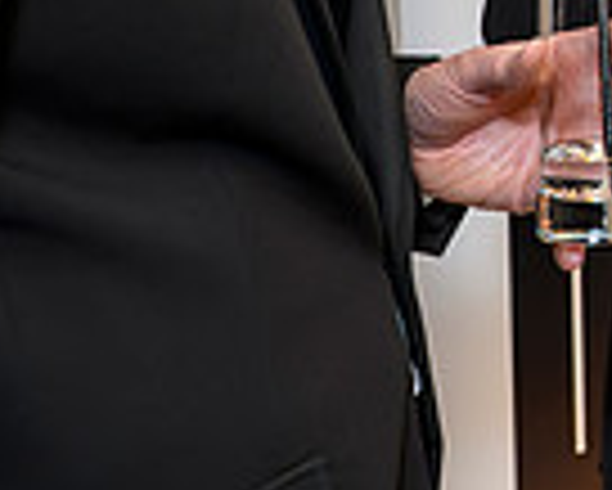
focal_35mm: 96
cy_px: -252
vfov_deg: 14.9
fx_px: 1740
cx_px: 927
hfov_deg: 17.8
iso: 2800
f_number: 4
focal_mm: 24
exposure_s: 1/125
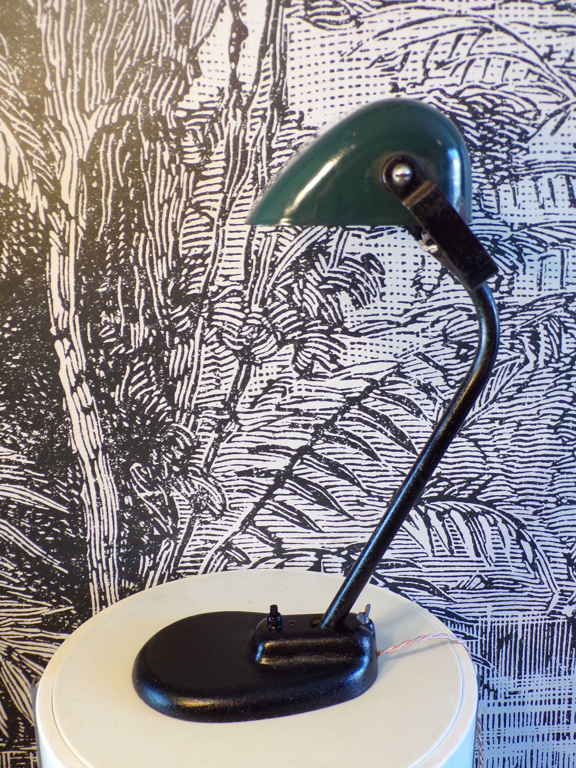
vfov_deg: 50.1
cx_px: 288
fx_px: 821
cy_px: 384
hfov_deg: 38.7
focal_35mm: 37
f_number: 3.3
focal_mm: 6.6
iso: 207
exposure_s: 1/17
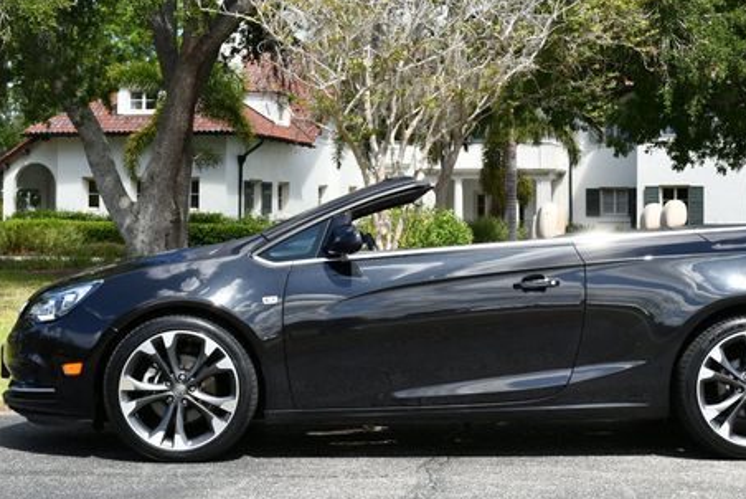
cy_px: 178
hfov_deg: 29.5
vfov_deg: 20.0
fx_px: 1410
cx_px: 474
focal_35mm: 68
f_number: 8
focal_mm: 24
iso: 200
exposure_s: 1/250
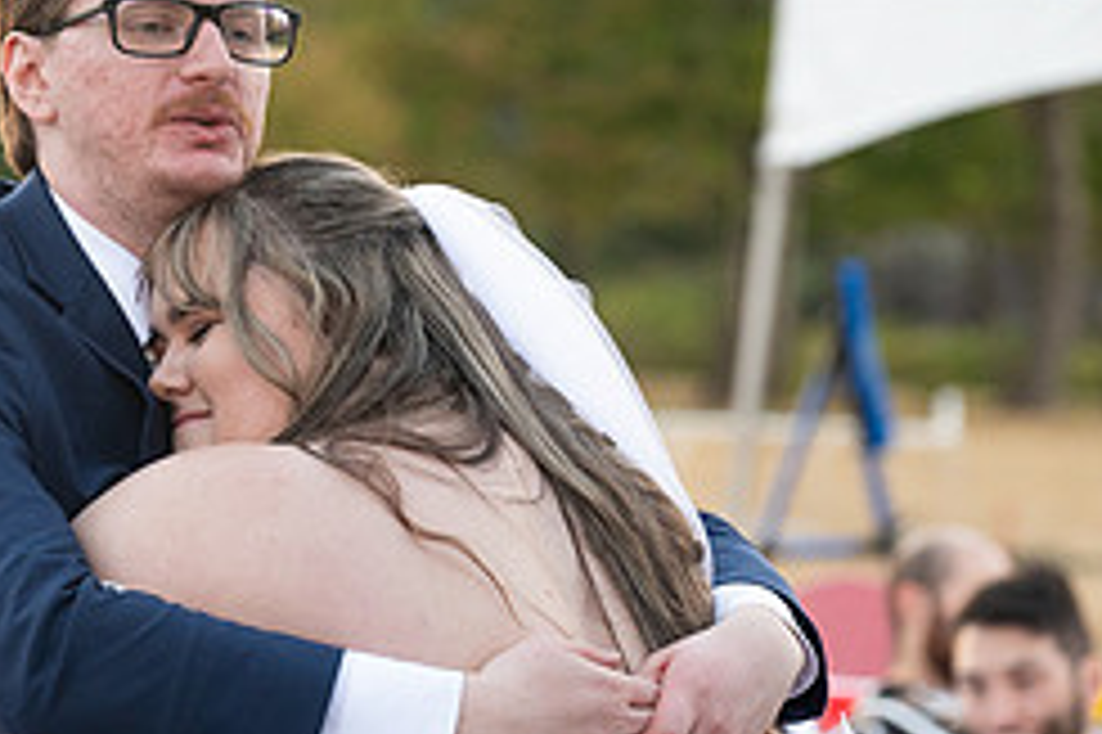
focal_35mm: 249
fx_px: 7617
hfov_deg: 8.3
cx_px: 180
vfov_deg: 5.5
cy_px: 453
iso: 1600
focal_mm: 105
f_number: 4
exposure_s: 1/500
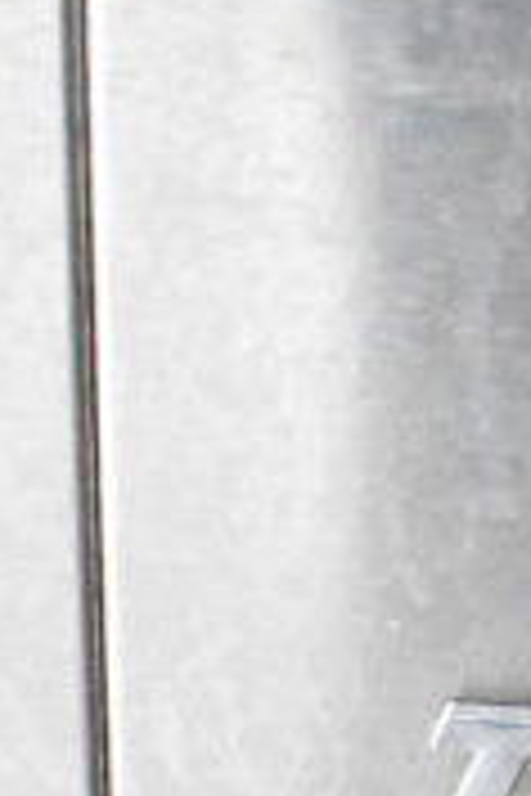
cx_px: 1076
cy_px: 888
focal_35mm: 181
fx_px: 3998
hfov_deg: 7.3
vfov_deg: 11.2
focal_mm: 35
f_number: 4.5
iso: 22800
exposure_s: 1/60
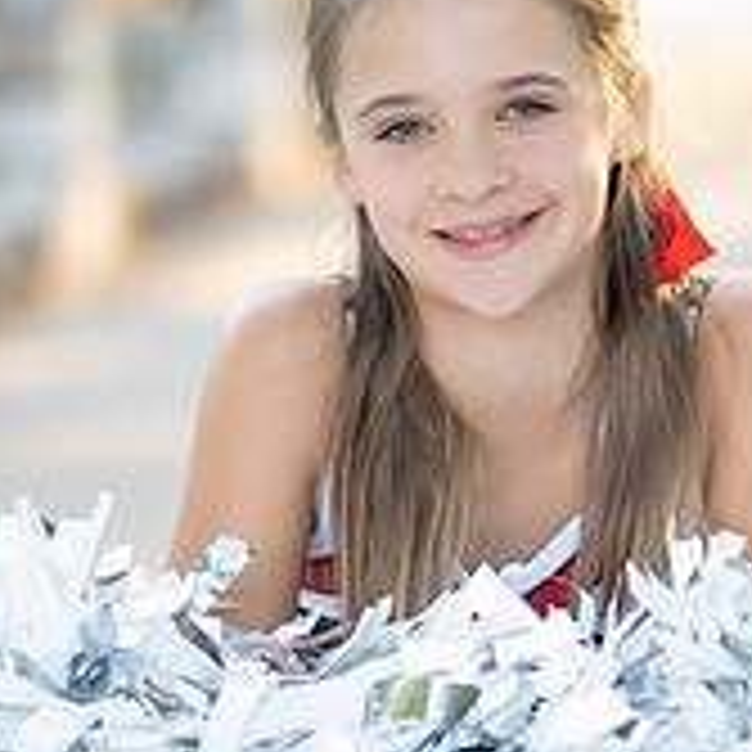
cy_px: 303
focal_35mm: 198
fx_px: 4866
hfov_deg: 8.8
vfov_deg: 8.8
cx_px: 480
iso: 250
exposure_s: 1/1250
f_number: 1.2
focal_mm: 50
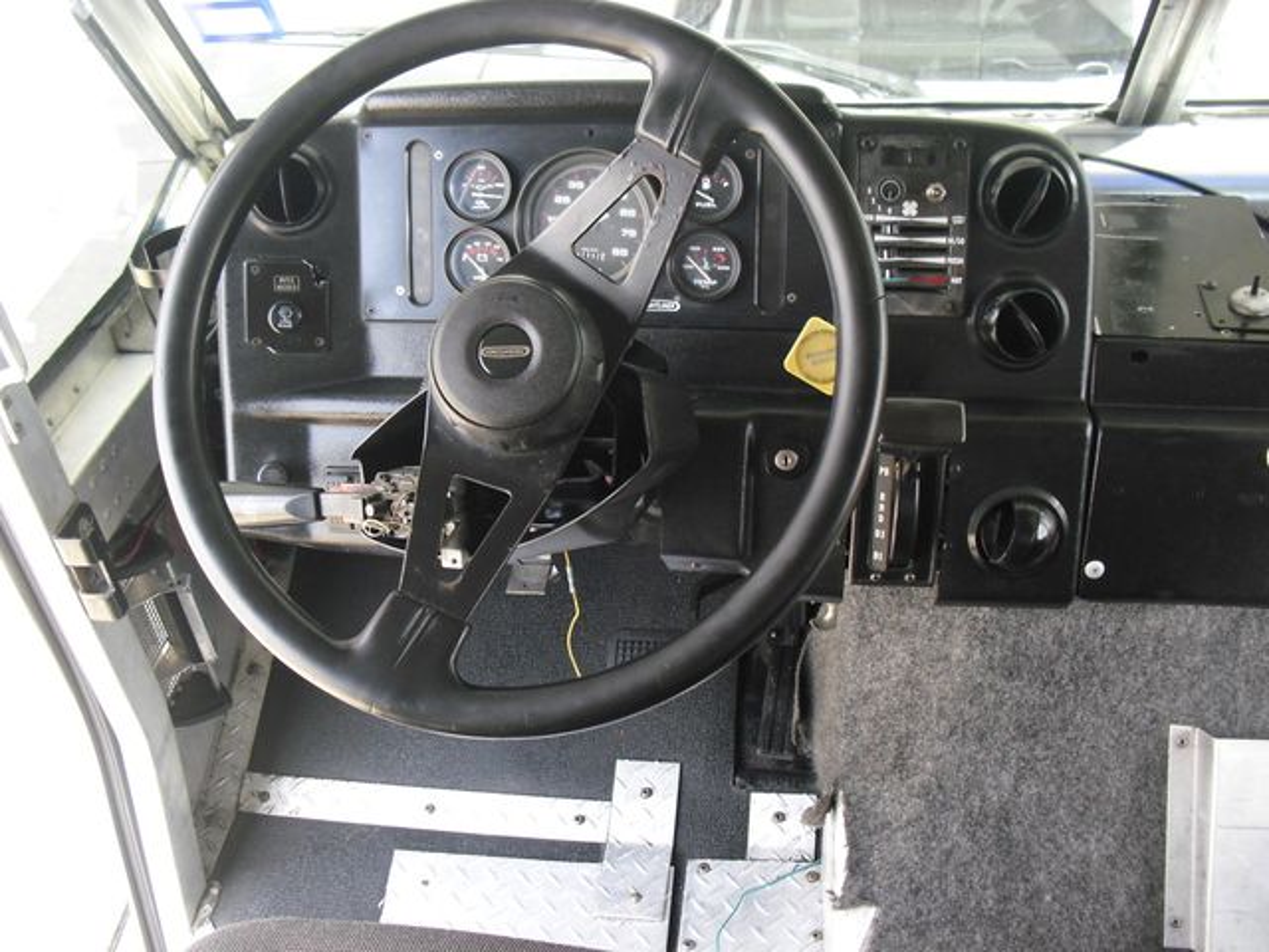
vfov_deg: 39.7
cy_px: 476
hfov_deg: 51.4
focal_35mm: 36
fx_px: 1320
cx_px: 634
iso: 200
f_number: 3.1
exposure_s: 1/80
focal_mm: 6.3
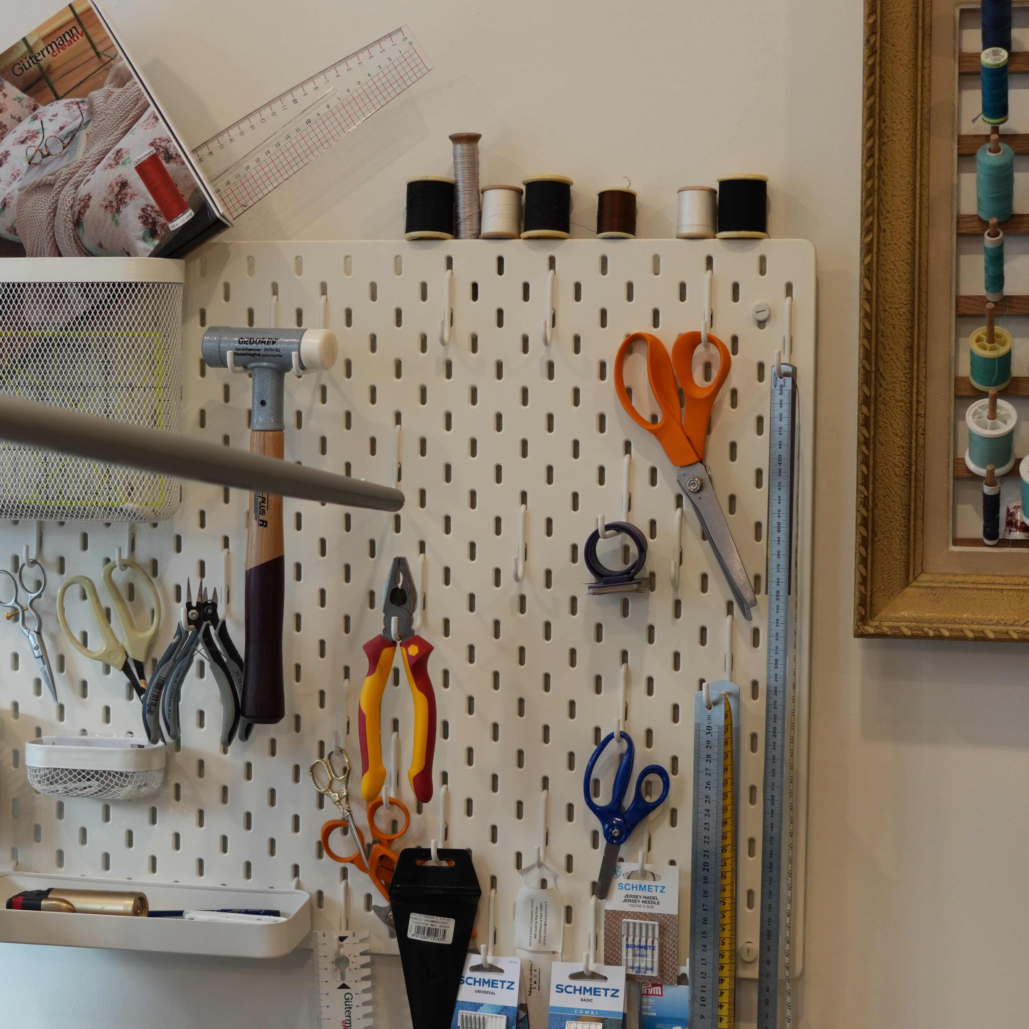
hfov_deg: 24.3
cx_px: 433
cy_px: 512
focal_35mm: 71
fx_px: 2388
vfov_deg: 24.3
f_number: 2
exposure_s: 1/250
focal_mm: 35
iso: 500
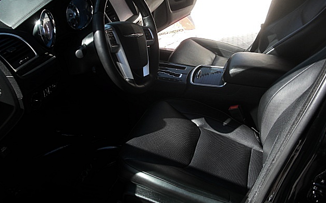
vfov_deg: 32.7
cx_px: 161
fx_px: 346
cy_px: 84
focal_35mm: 39
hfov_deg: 50.4
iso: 50
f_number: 2.8
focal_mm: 6.3
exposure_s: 1/160
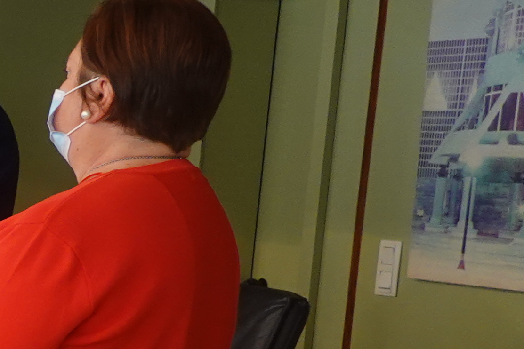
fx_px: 1717
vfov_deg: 11.4
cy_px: 397
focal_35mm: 118
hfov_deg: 13.0
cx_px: -743
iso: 320
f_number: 2.8
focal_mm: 9
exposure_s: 1/30
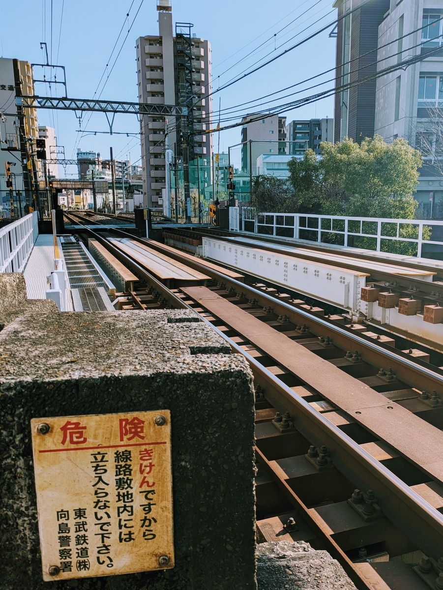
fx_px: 426
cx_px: 222
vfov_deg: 69.4
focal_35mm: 25
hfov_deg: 54.9
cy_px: 295
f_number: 1.89
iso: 43
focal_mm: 5.43
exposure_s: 1/1692
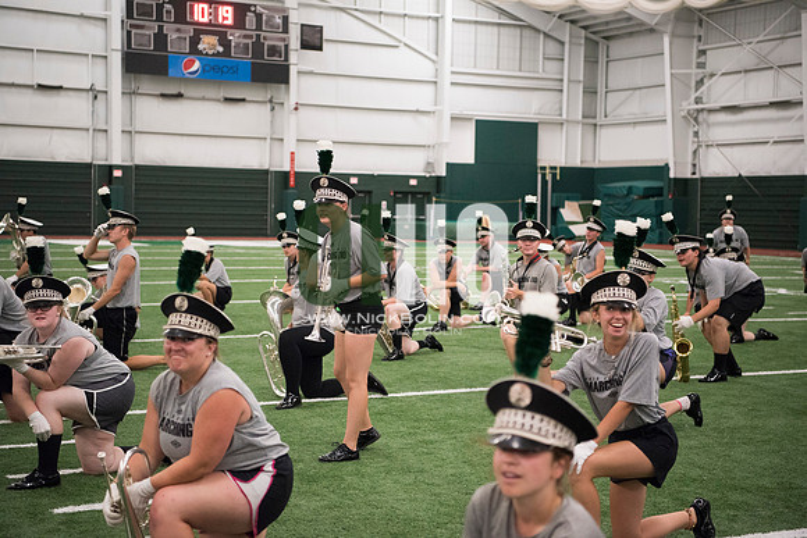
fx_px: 1345
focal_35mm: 60
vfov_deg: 22.6
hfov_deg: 33.4
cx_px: 404
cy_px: 269
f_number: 3.2
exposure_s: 1/320
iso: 3200
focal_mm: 60
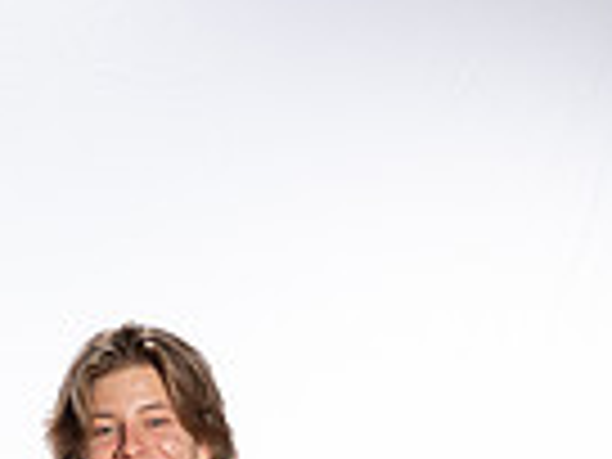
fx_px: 2811
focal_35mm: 159
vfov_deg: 8.7
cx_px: 50
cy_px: 999
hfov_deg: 12.3
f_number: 8
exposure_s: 1/250
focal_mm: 50
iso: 320
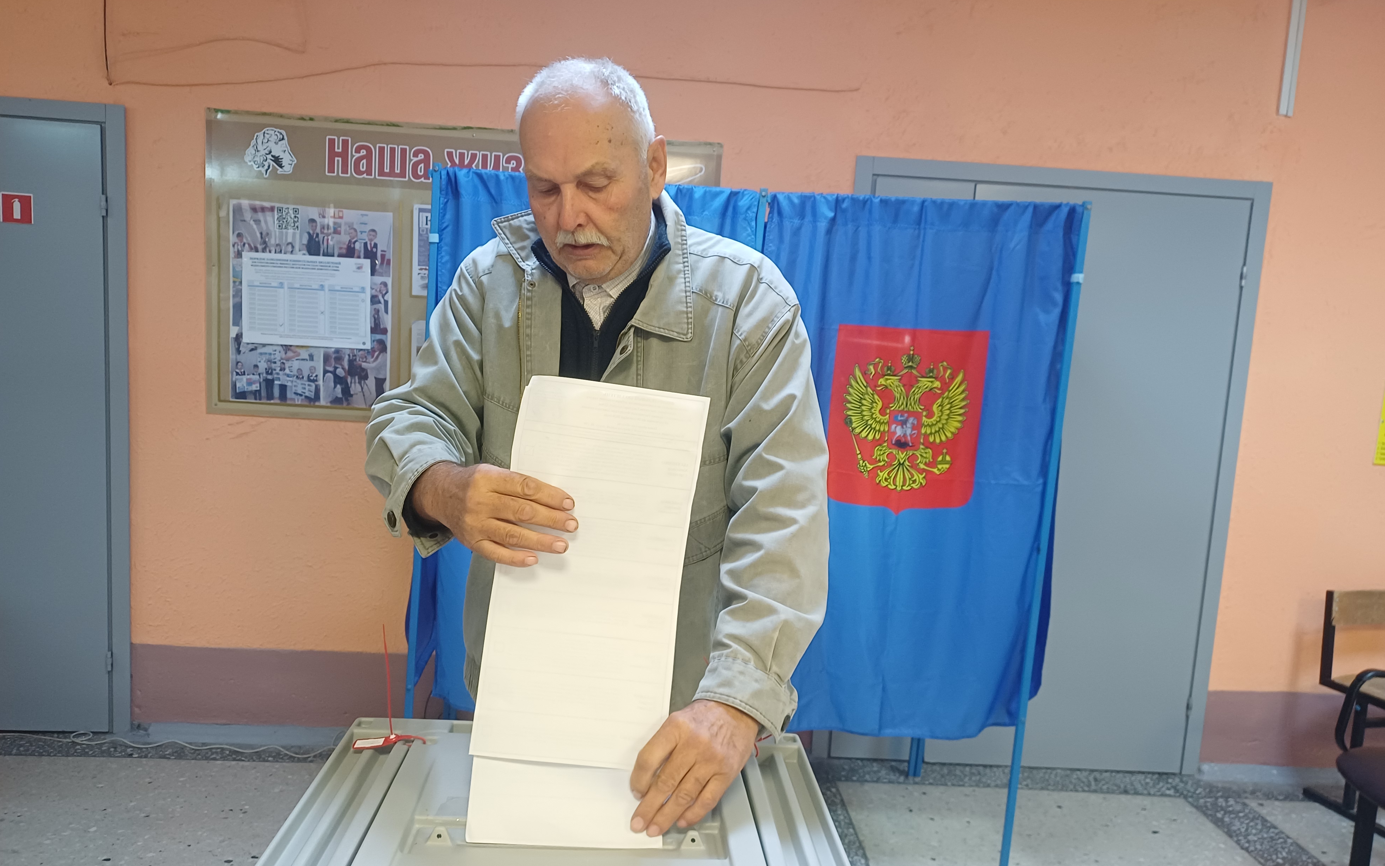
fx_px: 1019
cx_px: 703
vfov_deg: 46.0
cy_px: 468
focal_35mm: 27
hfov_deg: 68.4
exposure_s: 1/33.3
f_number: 1.8
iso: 320
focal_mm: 4.65
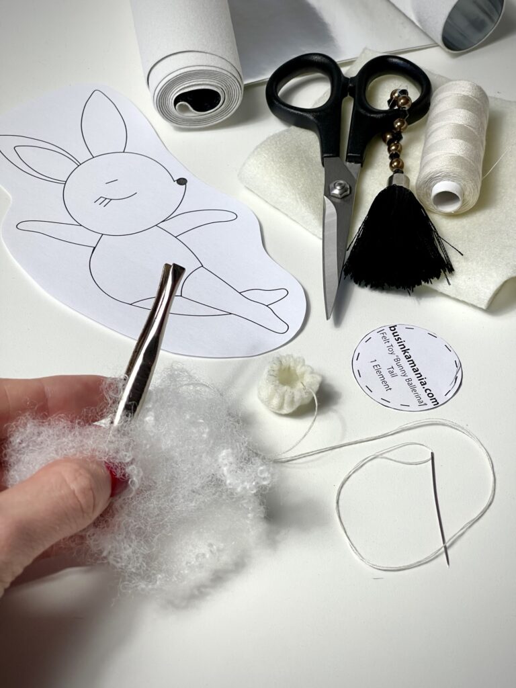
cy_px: 344
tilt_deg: -50.0
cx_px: 258
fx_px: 1272
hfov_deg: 22.9
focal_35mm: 64
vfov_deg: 30.3
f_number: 2.2
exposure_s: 1/100
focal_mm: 7.5
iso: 80
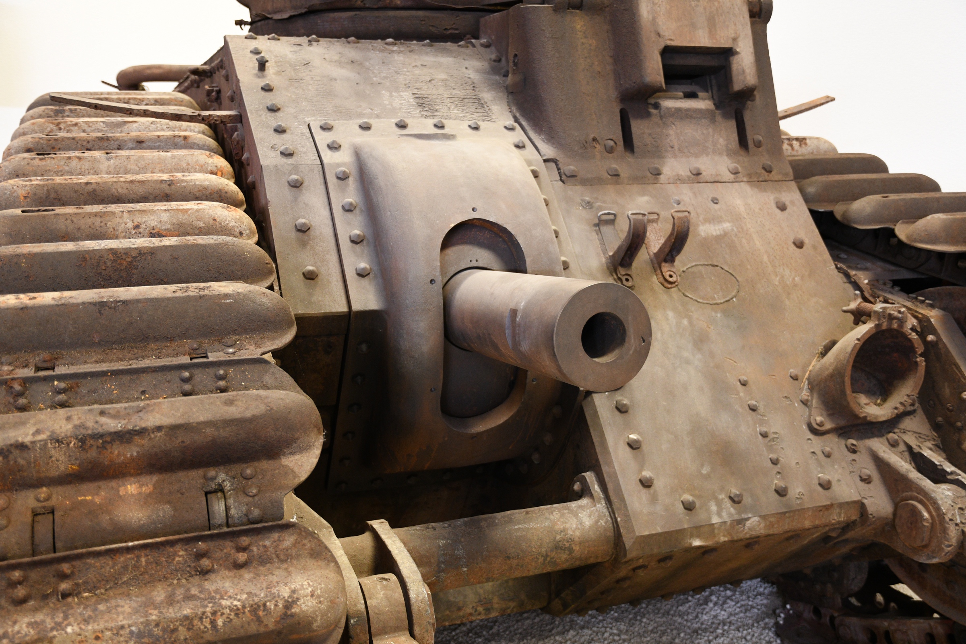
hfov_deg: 53.1
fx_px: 966
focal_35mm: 36
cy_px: 322
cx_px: 483
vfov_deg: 36.9
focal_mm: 24
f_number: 3
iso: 800
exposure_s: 1/30
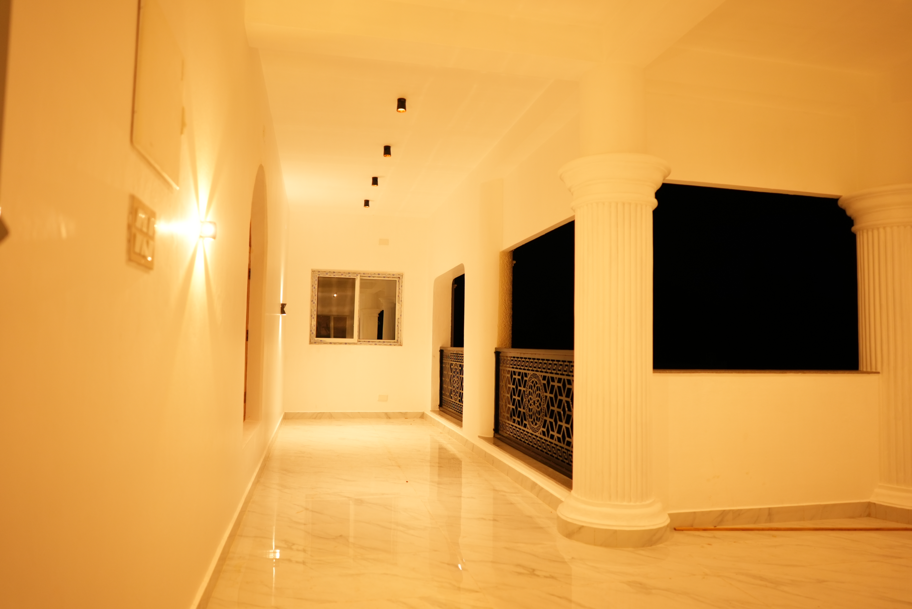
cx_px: 456
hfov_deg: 71.5
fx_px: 634
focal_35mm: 25
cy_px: 304
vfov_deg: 51.3
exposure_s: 1/125
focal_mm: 25
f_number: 2
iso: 400
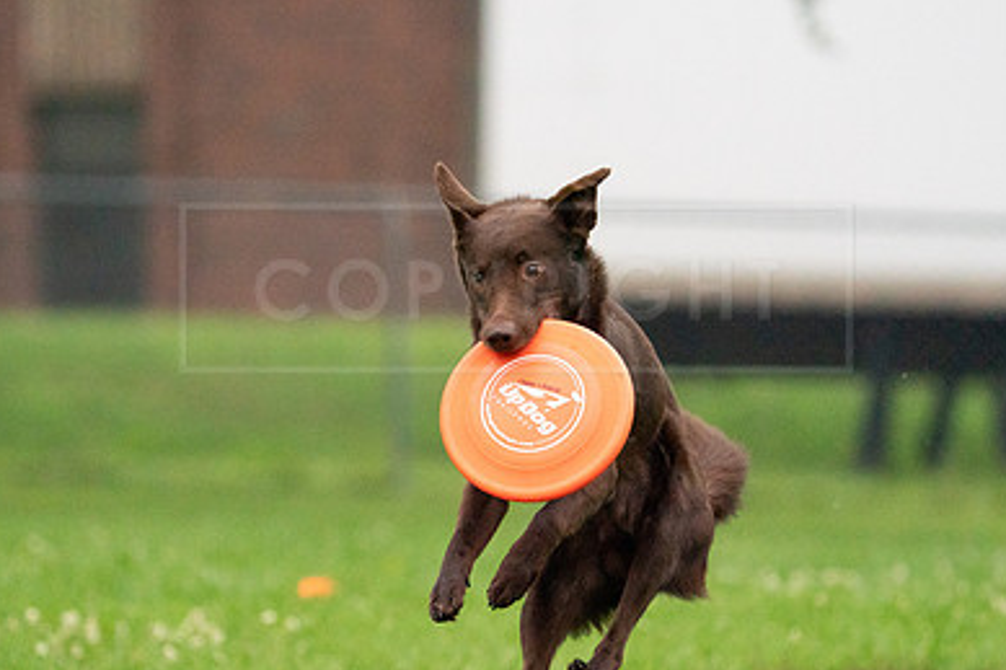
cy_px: 332
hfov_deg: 4.0
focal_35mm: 522
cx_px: 427
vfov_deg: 2.6
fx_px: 14580
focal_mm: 350
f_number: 6.3
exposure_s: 1/1600
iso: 6400
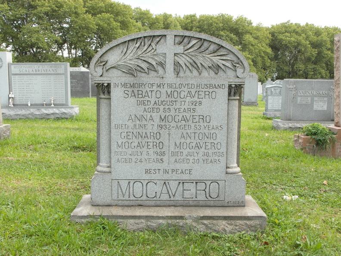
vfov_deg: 34.3
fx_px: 414
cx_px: 170
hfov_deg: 44.8
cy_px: 128
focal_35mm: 42
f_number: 4
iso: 100
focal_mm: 7.5
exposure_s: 1/125
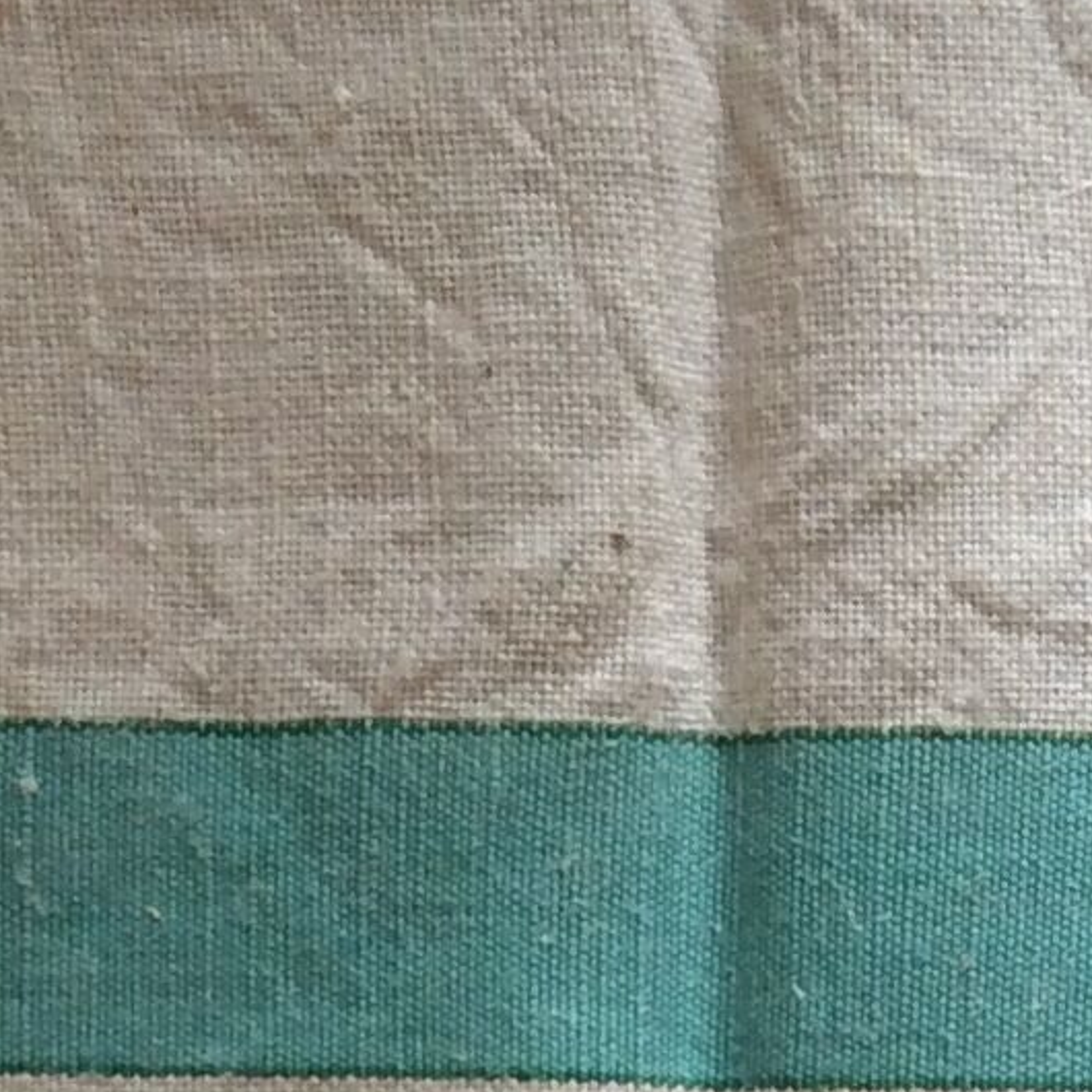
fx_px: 4925
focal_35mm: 138
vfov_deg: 11.8
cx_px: 620
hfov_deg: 12.6
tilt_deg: -83.2
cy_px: 1844
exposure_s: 1/25
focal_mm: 3.3
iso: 40
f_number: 2.4
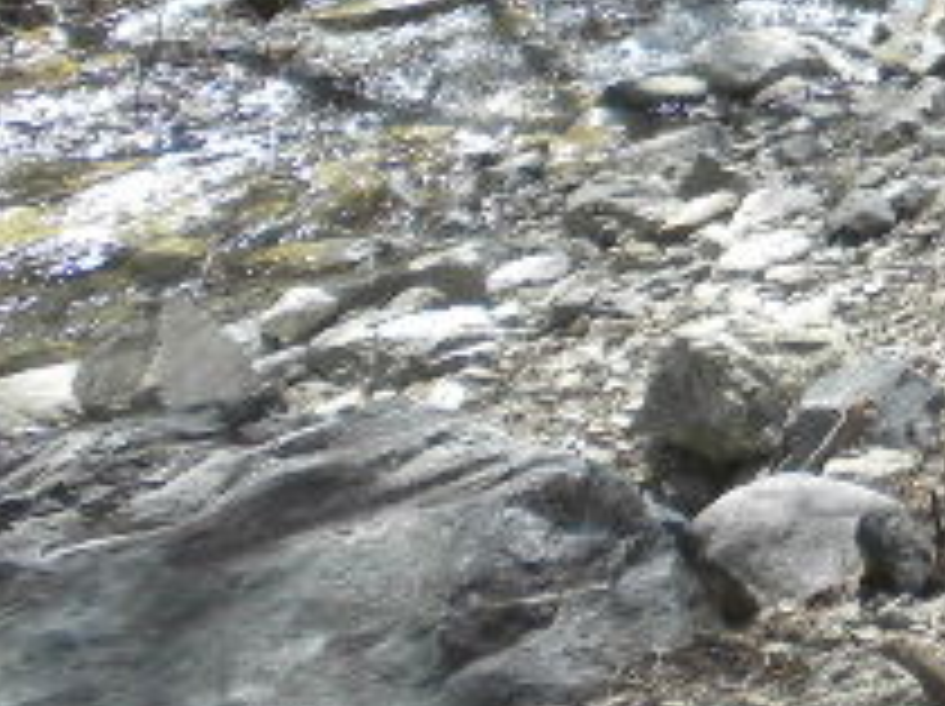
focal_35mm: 141
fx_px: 3845
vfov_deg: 10.2
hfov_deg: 12.6
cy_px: -324
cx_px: 1791
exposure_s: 1/490
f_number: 3.5
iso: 138
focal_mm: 6.6
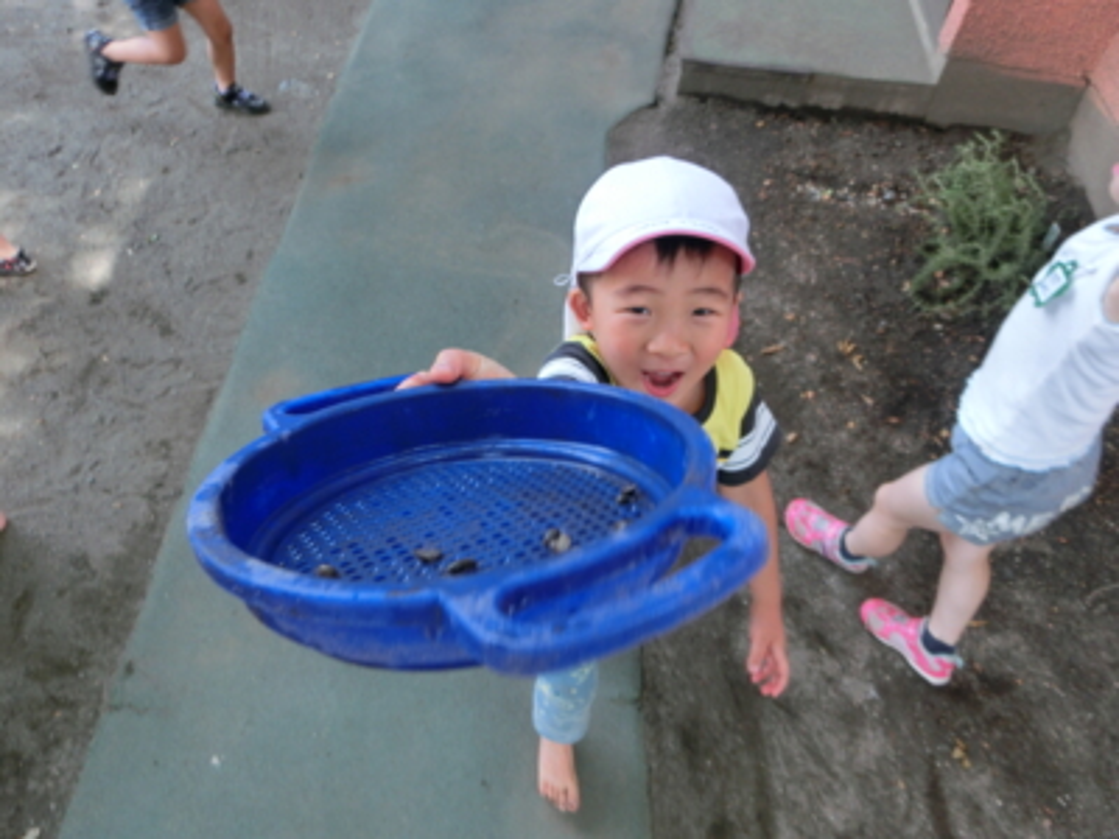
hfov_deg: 71.6
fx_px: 776
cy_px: 420
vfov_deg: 56.8
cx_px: 560
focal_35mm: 24
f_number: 3
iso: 100
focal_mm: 4.24
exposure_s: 1/125
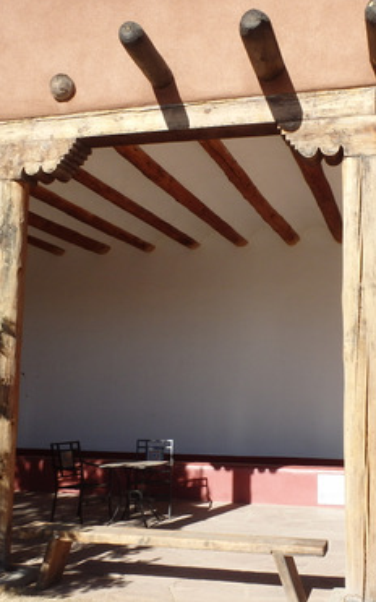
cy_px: 301
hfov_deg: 31.8
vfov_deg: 49.3
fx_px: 656
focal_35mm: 40
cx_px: 237
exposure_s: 1/800
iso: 125
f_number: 3.9
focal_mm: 5
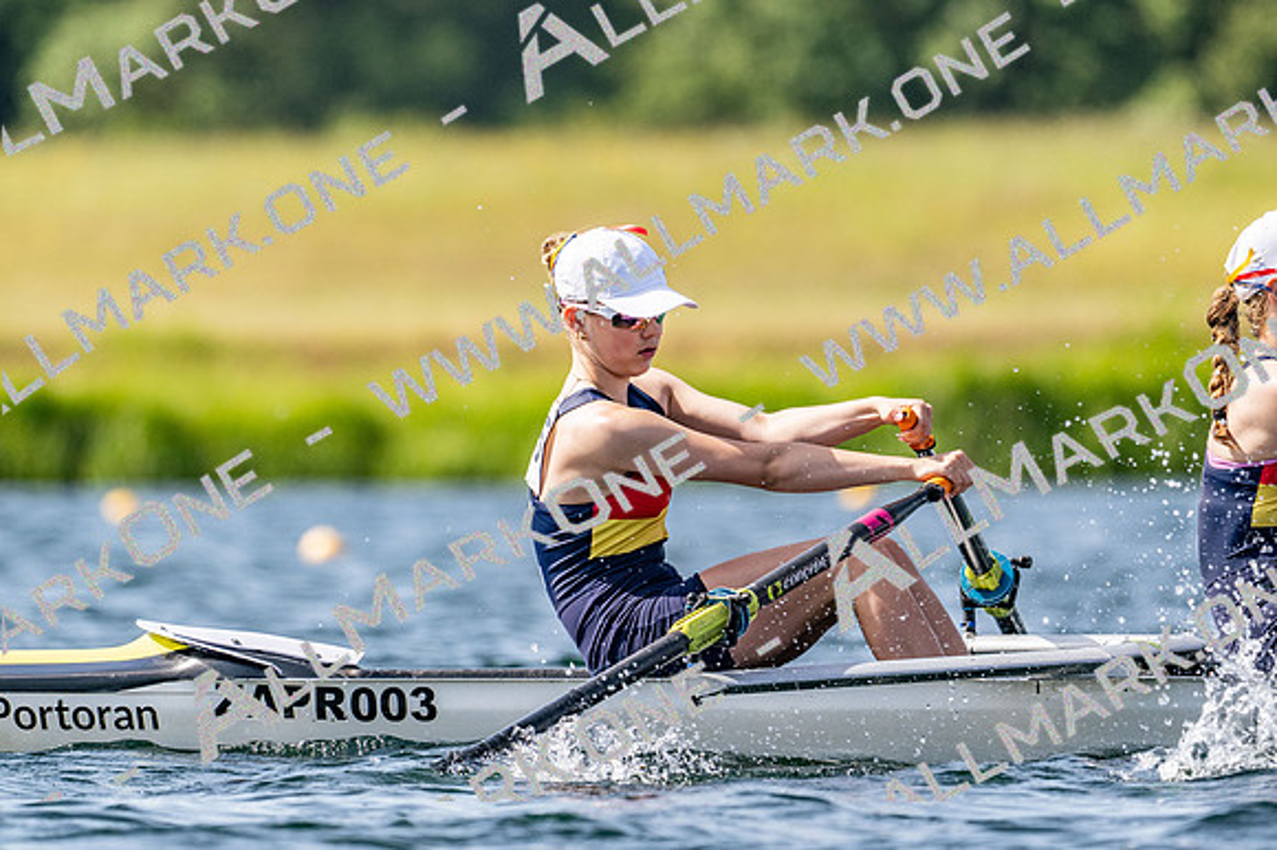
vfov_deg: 2.3
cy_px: 425
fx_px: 21270
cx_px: 638
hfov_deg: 3.4
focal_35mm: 600
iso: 280
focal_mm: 400
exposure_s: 1/2500
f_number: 4.5
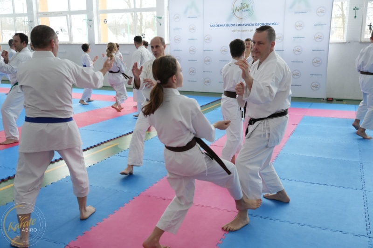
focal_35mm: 33
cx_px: 186
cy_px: 124
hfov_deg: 57.2
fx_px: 342
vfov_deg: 40.0
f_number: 4
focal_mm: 33
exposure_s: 1/400
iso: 3200
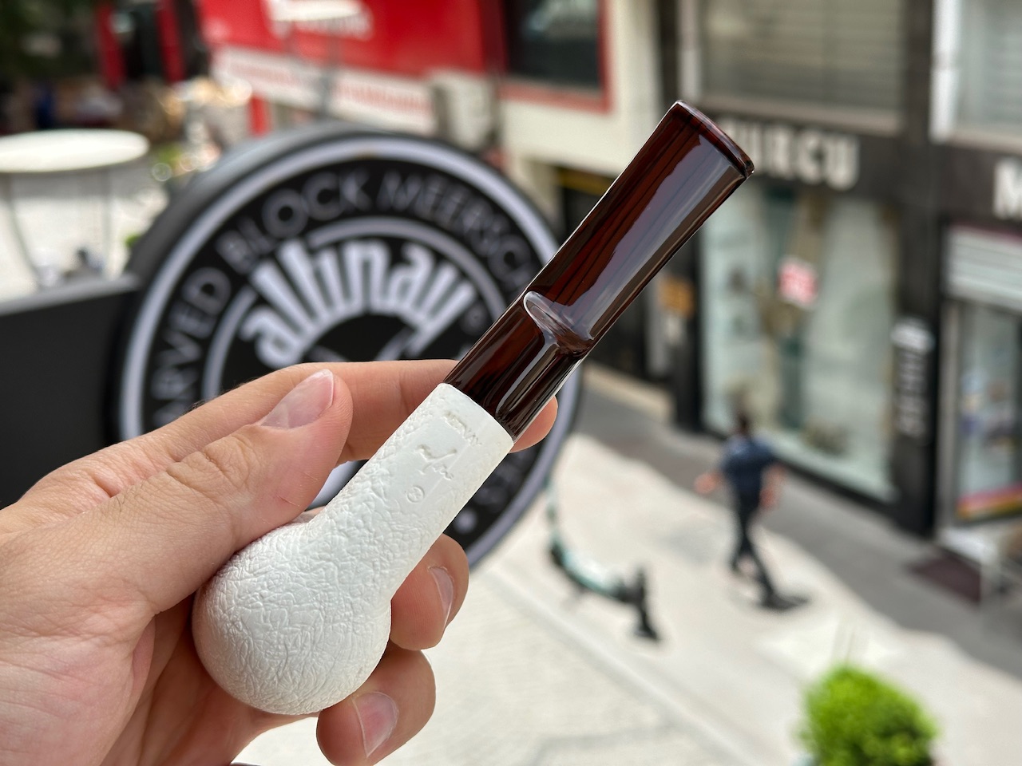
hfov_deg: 39.7
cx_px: 511
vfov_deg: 30.3
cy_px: 383
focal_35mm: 48
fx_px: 1417
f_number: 1.78
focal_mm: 6.86
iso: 64
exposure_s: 1/1212
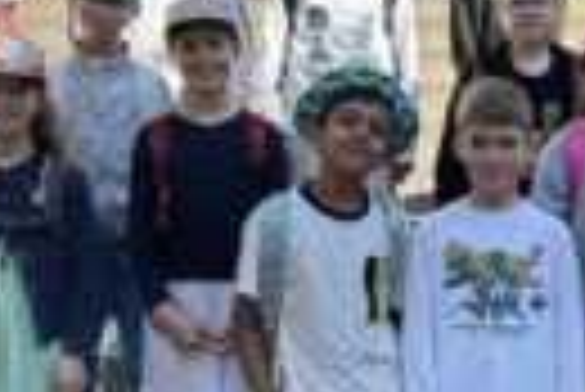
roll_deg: +0.2
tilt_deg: -2.6
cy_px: 212
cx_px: 477
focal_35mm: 83
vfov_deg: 16.5
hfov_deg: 24.0
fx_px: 1350
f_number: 1.5
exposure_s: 1/1779
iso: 50
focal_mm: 5.7
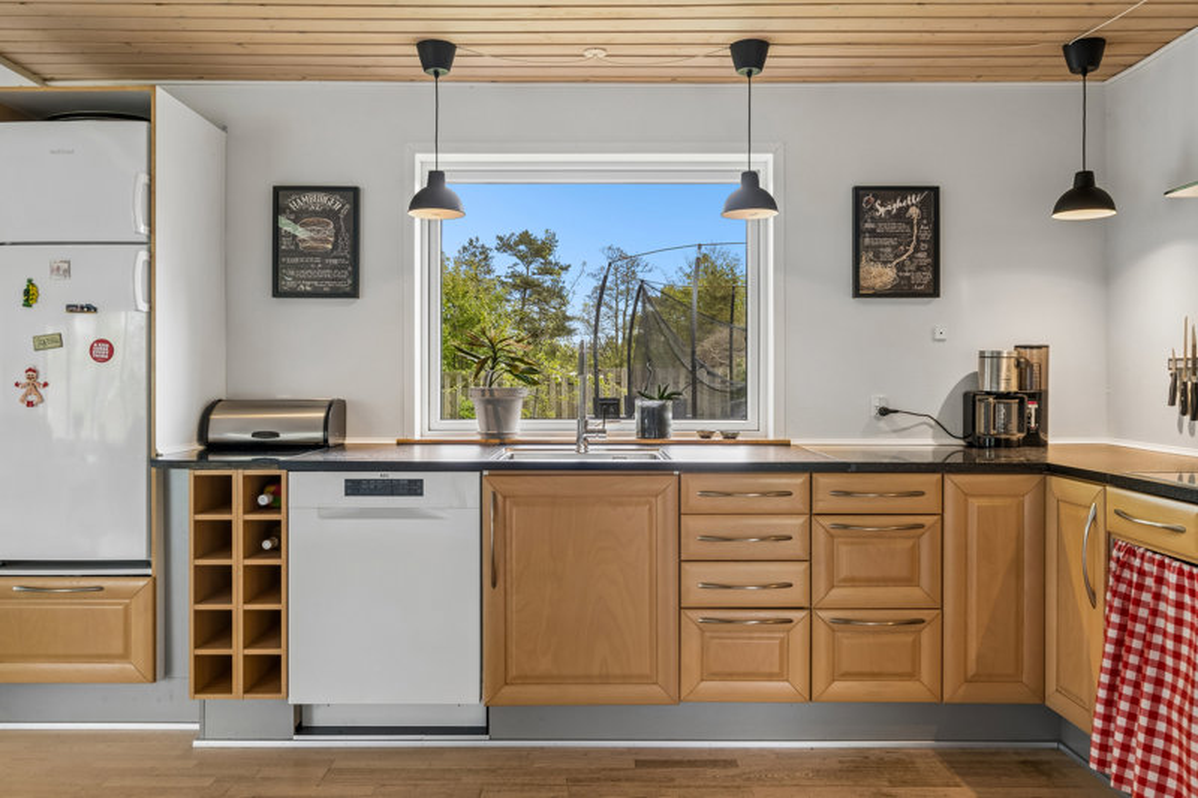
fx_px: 898
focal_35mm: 27
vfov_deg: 47.9
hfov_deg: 67.4
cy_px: 399
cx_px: 599
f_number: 8
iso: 200
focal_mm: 18
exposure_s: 1/13
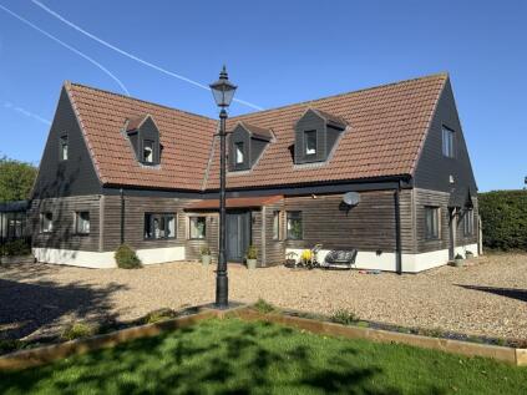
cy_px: 198
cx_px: 264
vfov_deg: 48.2
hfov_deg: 61.7
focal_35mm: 29
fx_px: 441
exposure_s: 1/1984
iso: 20
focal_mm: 3
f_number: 1.8
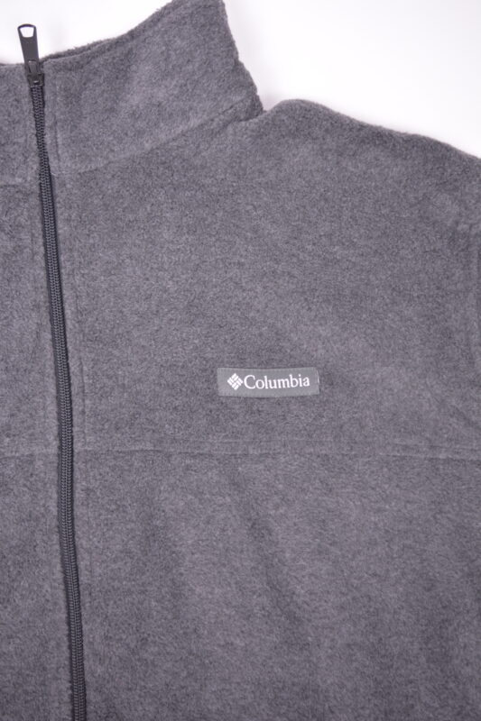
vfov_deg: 46.4
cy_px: 360
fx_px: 842
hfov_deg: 31.9
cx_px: 240
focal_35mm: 42
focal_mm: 28
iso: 500
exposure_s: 1/60
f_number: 4.2
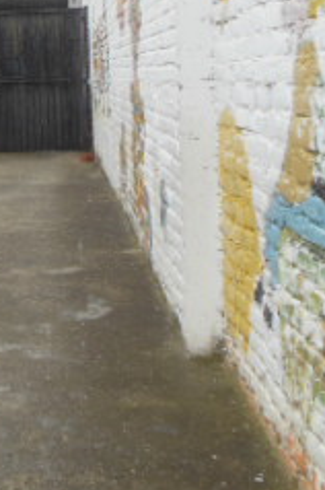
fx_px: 951
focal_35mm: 70
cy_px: 70
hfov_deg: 17.8
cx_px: -130
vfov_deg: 28.0
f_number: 3.2
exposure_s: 1/320
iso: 125
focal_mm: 4.5
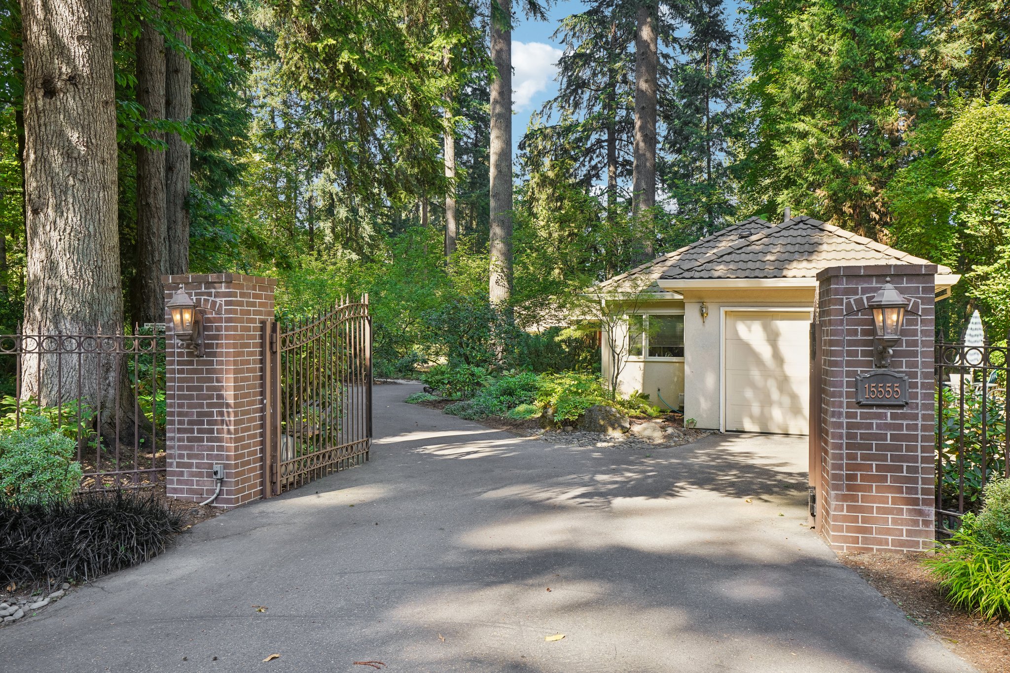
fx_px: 813
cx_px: 505
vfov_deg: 45.0
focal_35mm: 29
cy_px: 336
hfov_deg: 63.7
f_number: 8
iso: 400
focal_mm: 29
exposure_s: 1/80
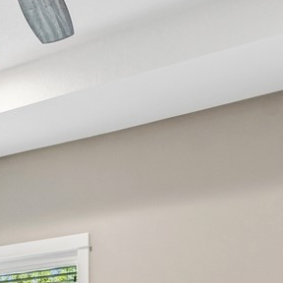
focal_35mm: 85
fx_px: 786
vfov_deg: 18.5
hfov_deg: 20.0
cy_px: 402
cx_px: 24
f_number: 8
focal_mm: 17
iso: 500
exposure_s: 1/30
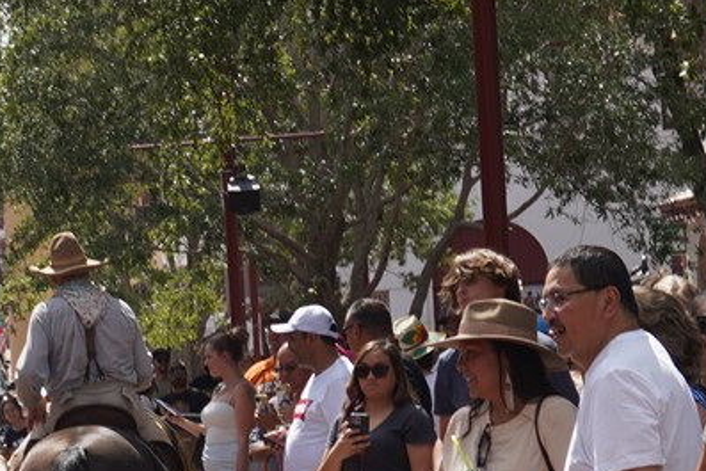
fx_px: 5924
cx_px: -770
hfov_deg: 6.6
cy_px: 601
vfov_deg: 4.5
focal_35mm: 302
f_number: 11
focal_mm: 60
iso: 100
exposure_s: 1/100
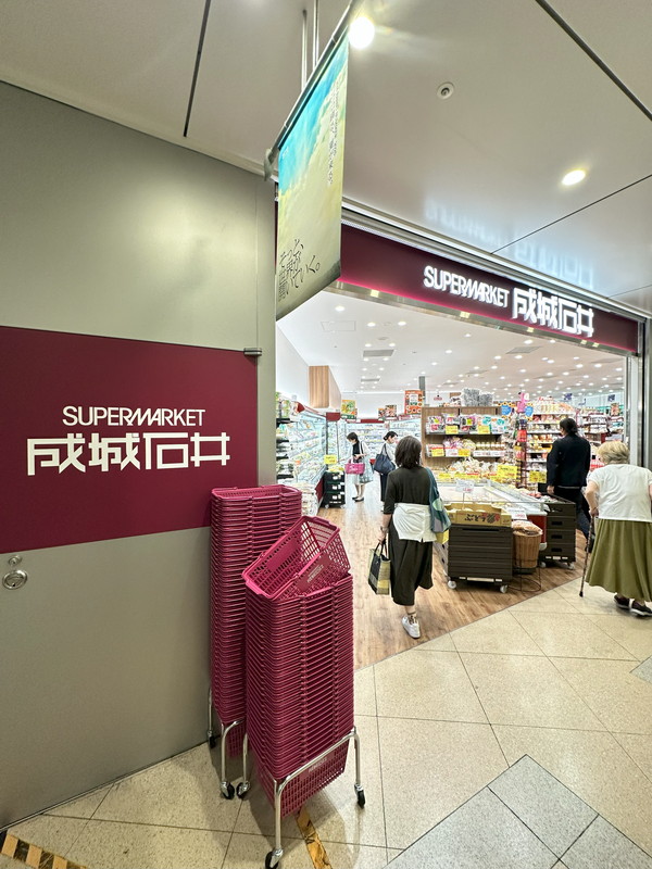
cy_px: 434
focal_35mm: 14
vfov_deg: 102.1
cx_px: 326
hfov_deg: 85.7
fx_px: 352
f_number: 2.2
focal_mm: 2.22
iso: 160
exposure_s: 1/100
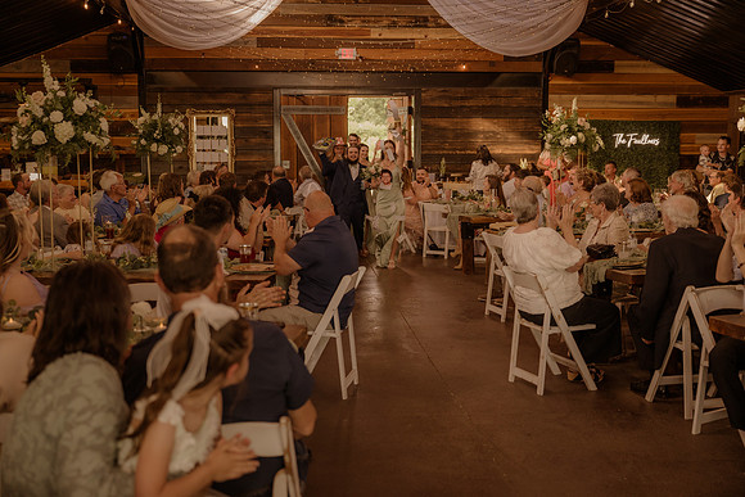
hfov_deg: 48.4
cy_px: 248
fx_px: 828
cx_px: 372
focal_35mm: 40
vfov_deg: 33.4
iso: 1000
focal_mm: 40
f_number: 2.8
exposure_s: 1/320
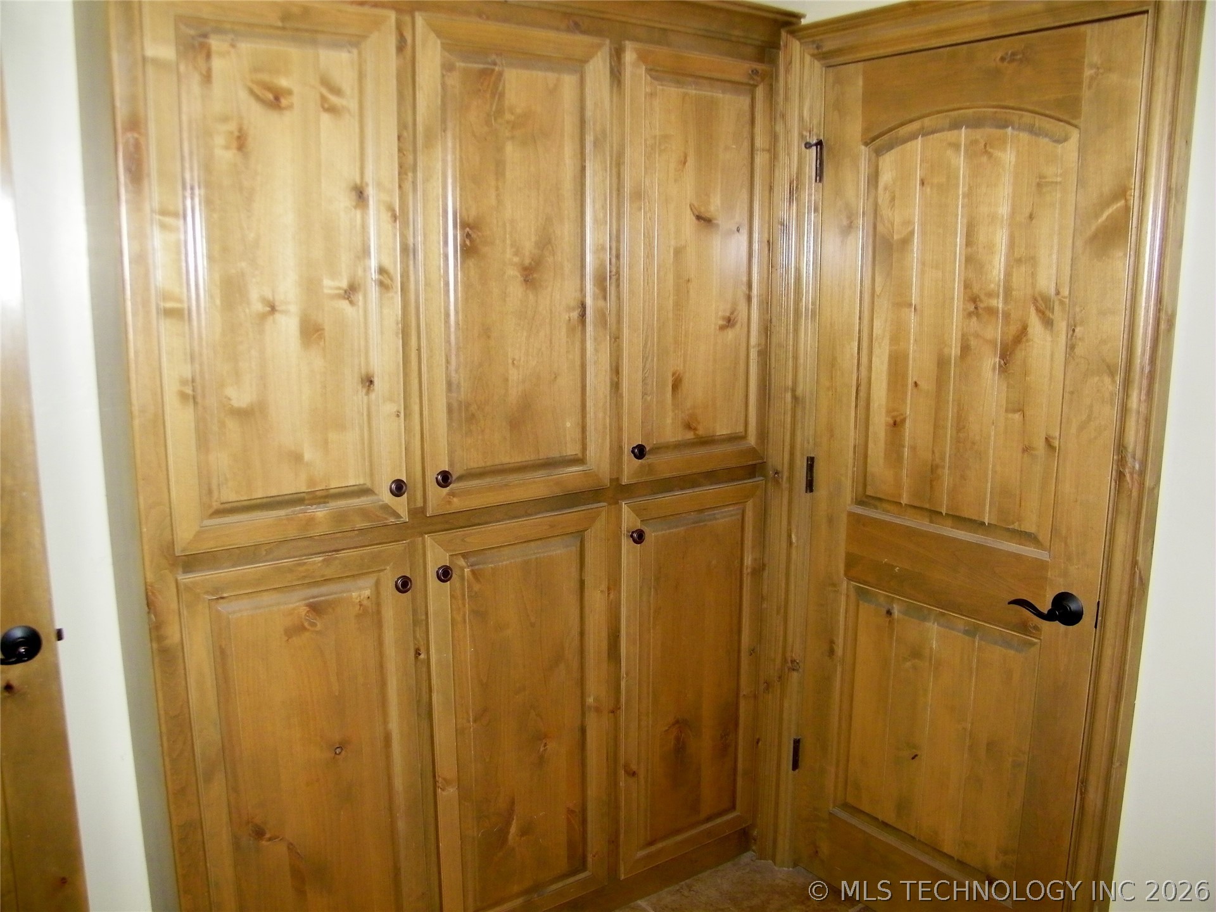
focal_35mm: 28
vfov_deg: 49.7
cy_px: 456
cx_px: 608
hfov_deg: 63.4
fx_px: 984
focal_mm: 5
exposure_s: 1/30
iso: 200
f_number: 3.5
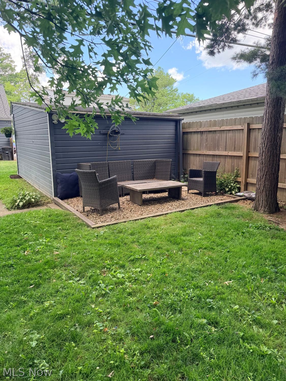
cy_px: 190
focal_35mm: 24
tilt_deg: -11.6
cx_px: 143
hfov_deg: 56.8
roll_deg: +0.6
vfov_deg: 71.6
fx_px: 264
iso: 80
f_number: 1.78
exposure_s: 1/329
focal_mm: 6.76
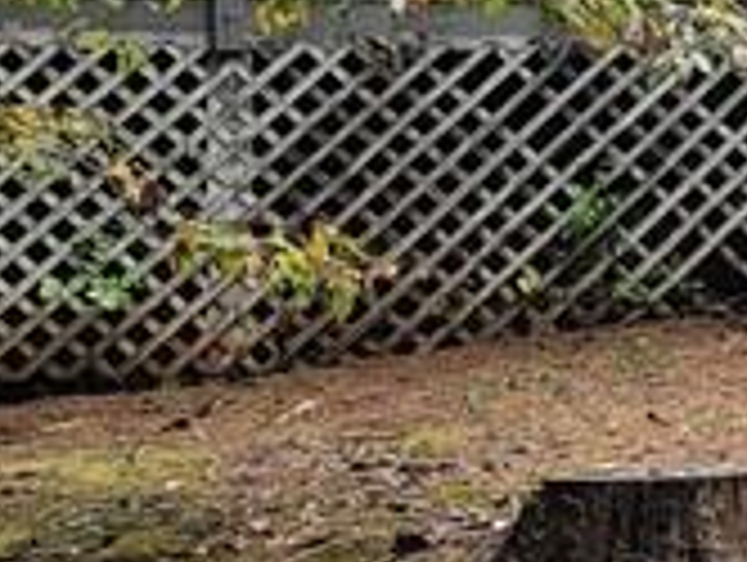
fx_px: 3328
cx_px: 1836
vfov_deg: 9.6
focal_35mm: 154
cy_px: 108
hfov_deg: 10.8
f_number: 1.8
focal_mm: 7
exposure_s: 1/120
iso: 25
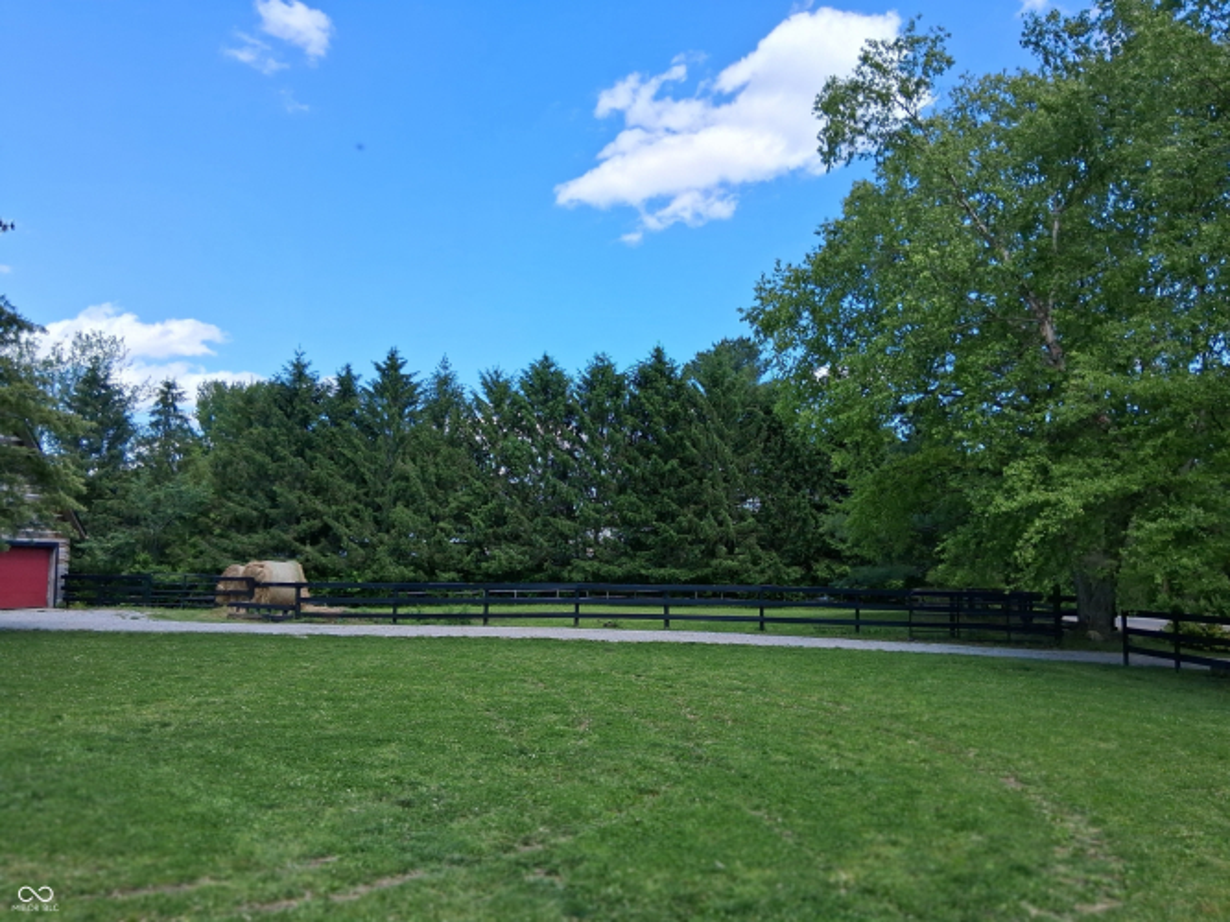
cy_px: 461
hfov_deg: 67.3
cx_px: 615
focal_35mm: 26
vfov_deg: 53.0
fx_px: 924
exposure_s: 1/462
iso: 25
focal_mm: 3.98
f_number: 1.8
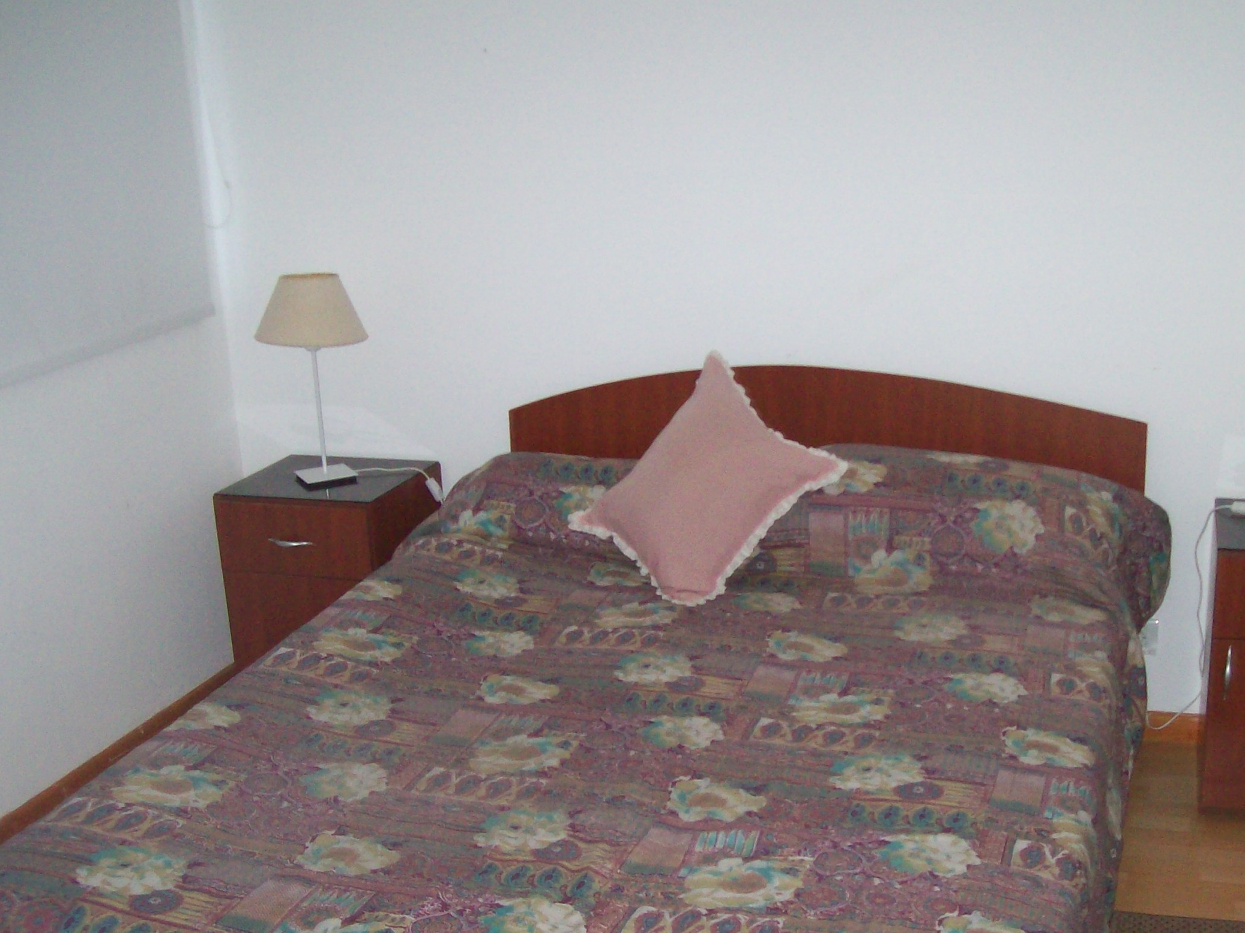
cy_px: 556
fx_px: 1618
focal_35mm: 45
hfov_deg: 41.9
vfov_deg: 32.1
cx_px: 737
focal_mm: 6
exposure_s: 1/64
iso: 200
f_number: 2.7
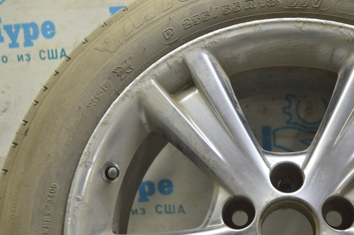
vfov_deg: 23.7
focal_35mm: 57
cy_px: 118
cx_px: 177
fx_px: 560
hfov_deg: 35.1
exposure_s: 1/20
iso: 400
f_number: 5.6
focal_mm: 38
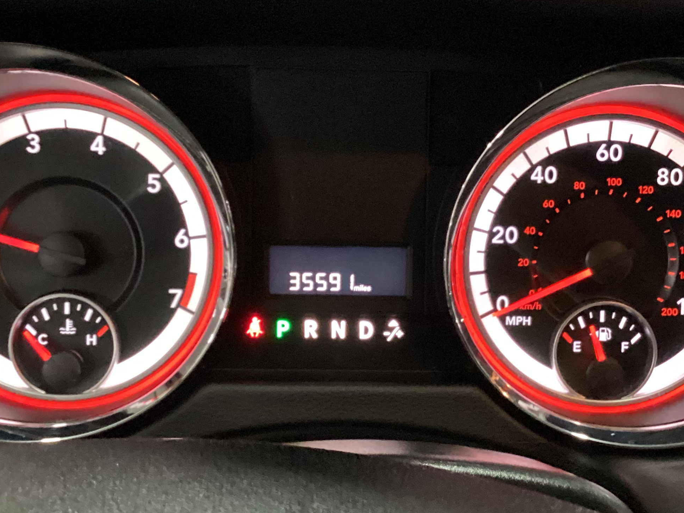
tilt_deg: -31.7
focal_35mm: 52
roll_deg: -2.4
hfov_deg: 36.8
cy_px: 308
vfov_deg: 28.0
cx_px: 347
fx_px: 1027
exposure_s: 1/30
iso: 640
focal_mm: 3.3
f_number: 2.4
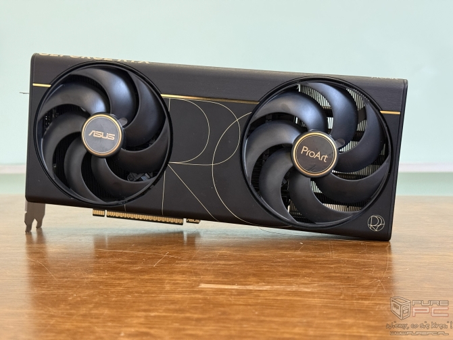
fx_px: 628
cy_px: 170
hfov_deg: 39.6
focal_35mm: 48
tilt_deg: -4.7
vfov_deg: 30.3
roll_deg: +0.8
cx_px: 226
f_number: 1.78
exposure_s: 1/40
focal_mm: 6.76
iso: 500
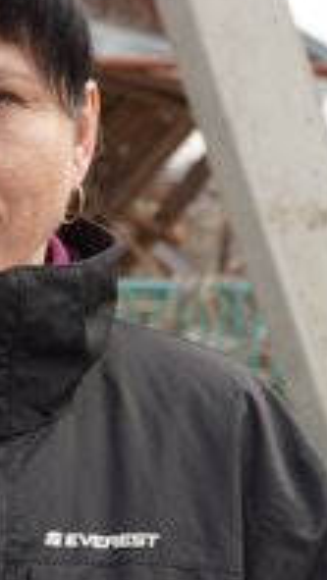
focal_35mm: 99
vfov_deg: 21.5
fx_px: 1525
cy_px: 252
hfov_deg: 11.9
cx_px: -106
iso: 100
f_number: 4.5
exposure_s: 1/400
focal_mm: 31
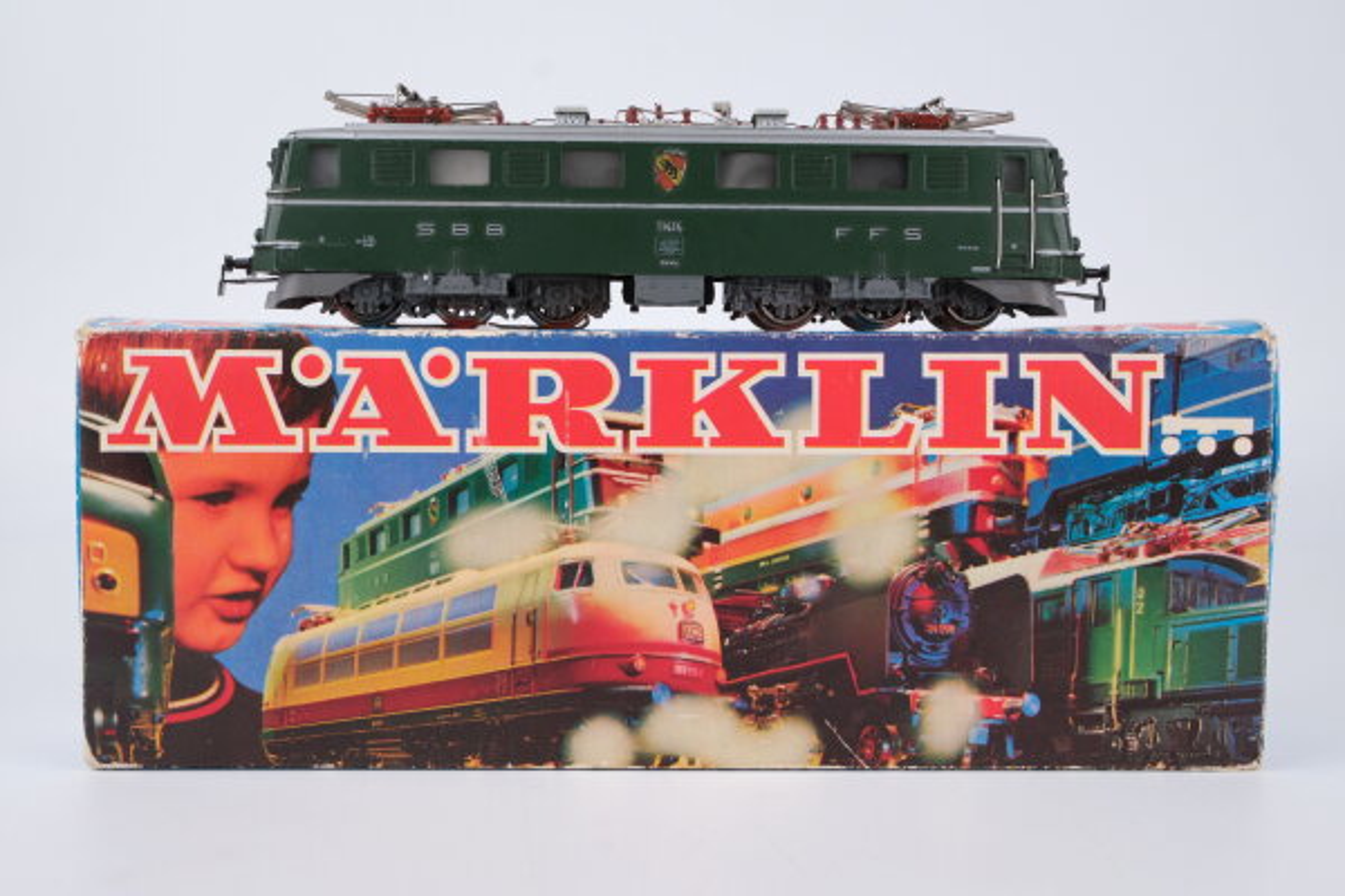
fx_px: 1681
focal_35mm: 45
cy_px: 448
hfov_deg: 43.6
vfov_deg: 29.9
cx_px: 672
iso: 400
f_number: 10
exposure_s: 1/125
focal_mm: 30
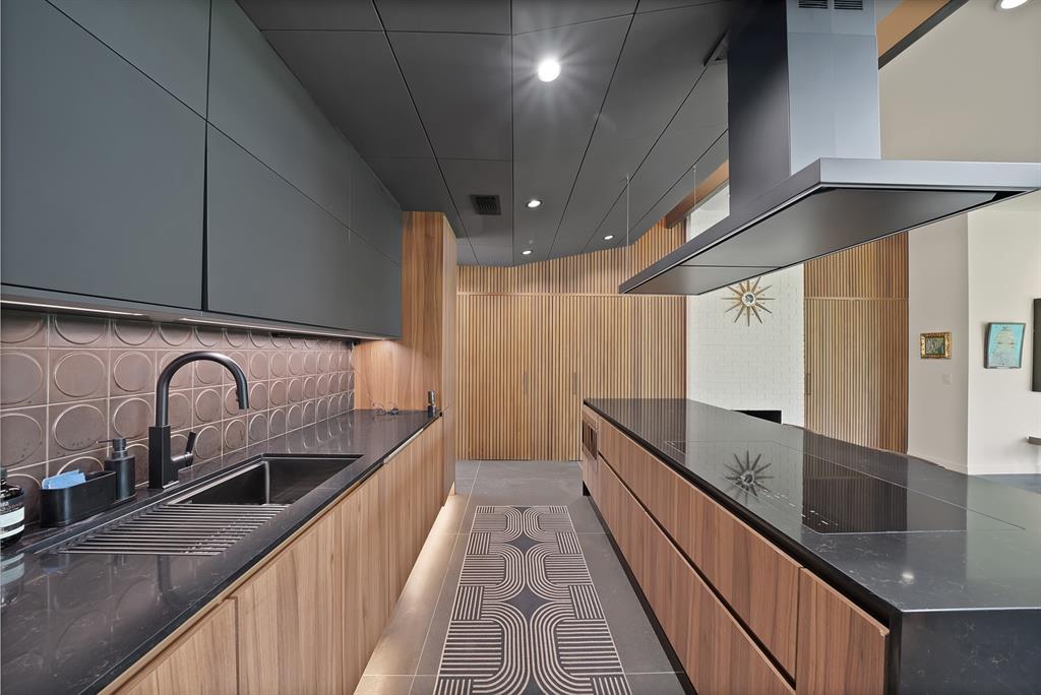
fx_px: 347
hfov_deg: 112.6
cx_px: 520
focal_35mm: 12
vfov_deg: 90.1
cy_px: 348
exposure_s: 1
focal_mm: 12
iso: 640
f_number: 9
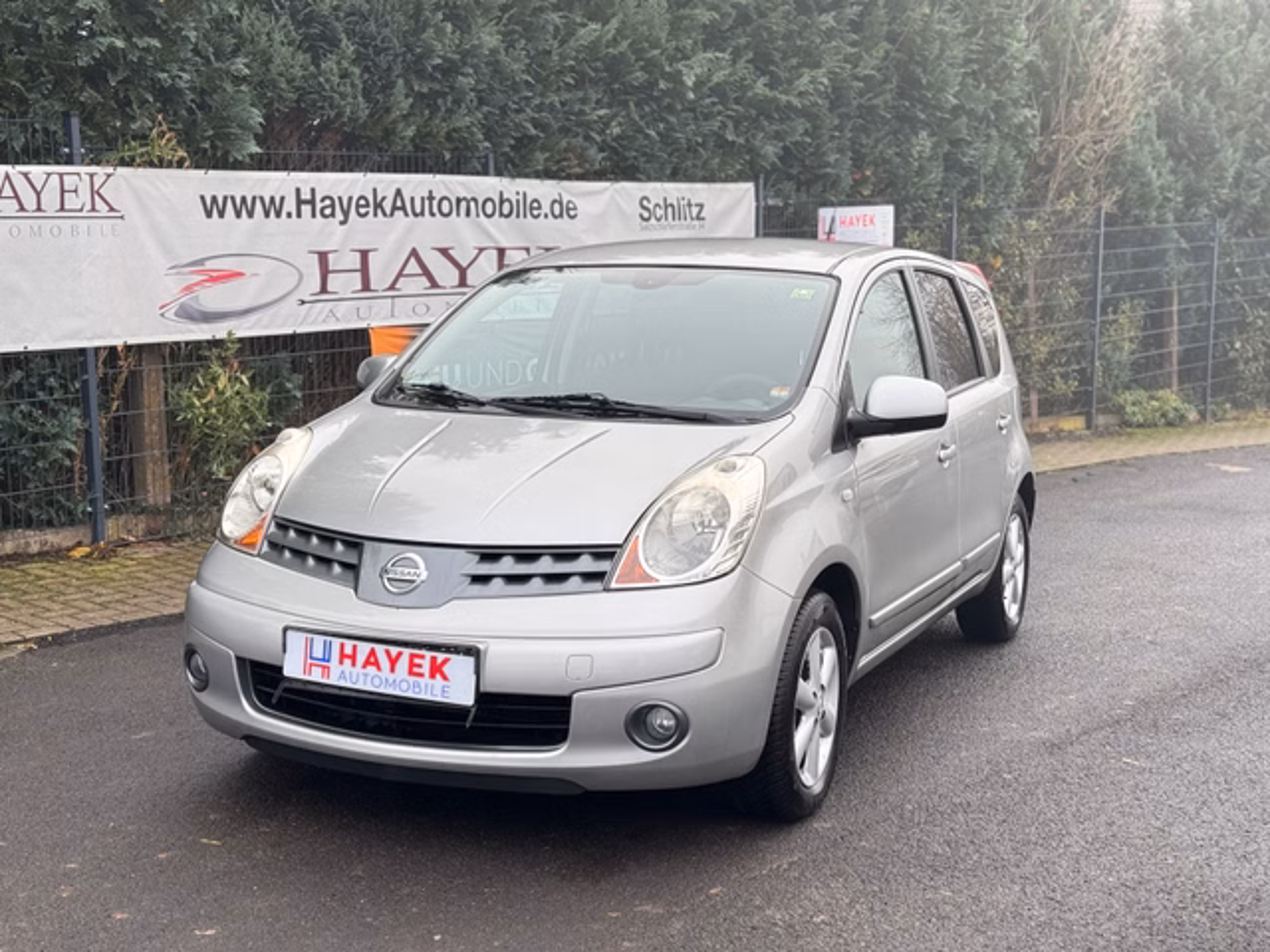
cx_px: 635
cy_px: 476
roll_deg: +0.4
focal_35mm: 48
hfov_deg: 39.7
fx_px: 1761
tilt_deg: -9.6
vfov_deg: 30.3
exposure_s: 1/433
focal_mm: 6.86
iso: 64
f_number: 1.78
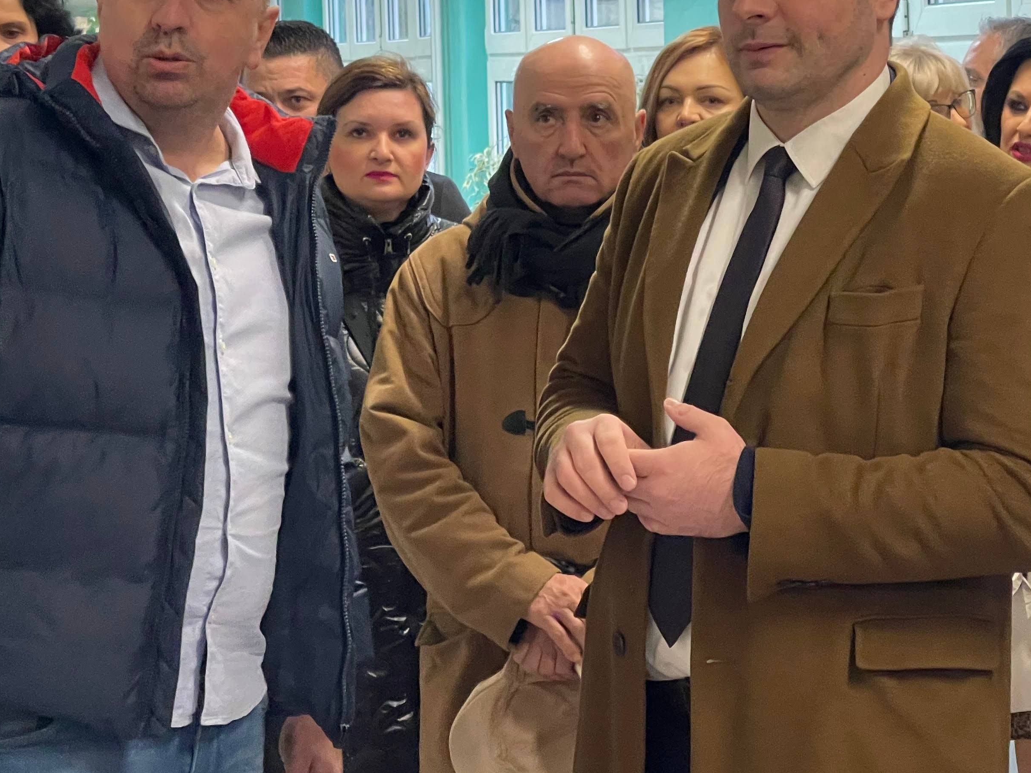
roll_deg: +1.2
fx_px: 3187
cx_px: 775
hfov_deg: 18.3
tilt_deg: -3.9
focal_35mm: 107
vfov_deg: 13.8
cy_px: 268
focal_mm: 7.5
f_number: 2.2
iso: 400
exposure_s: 1/50
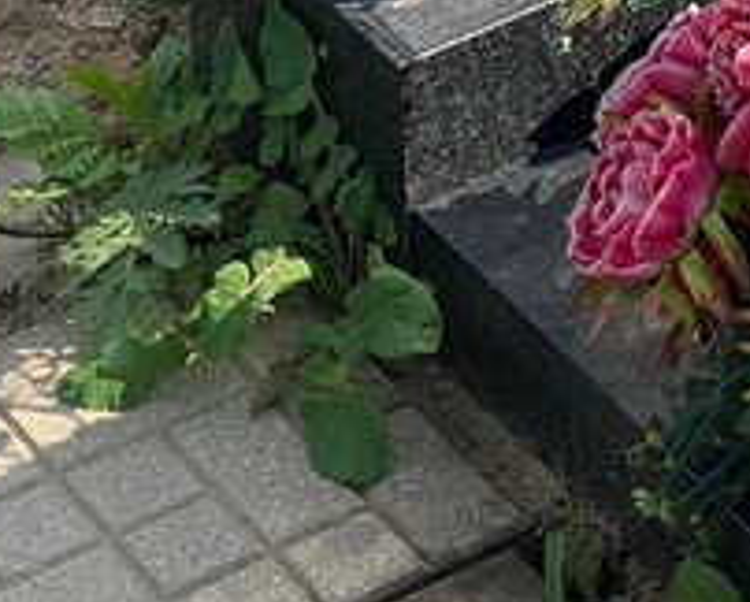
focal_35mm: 201
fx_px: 4466
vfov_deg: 7.5
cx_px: 1017
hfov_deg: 9.4
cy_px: -465
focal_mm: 6
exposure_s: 1/799
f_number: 2
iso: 20
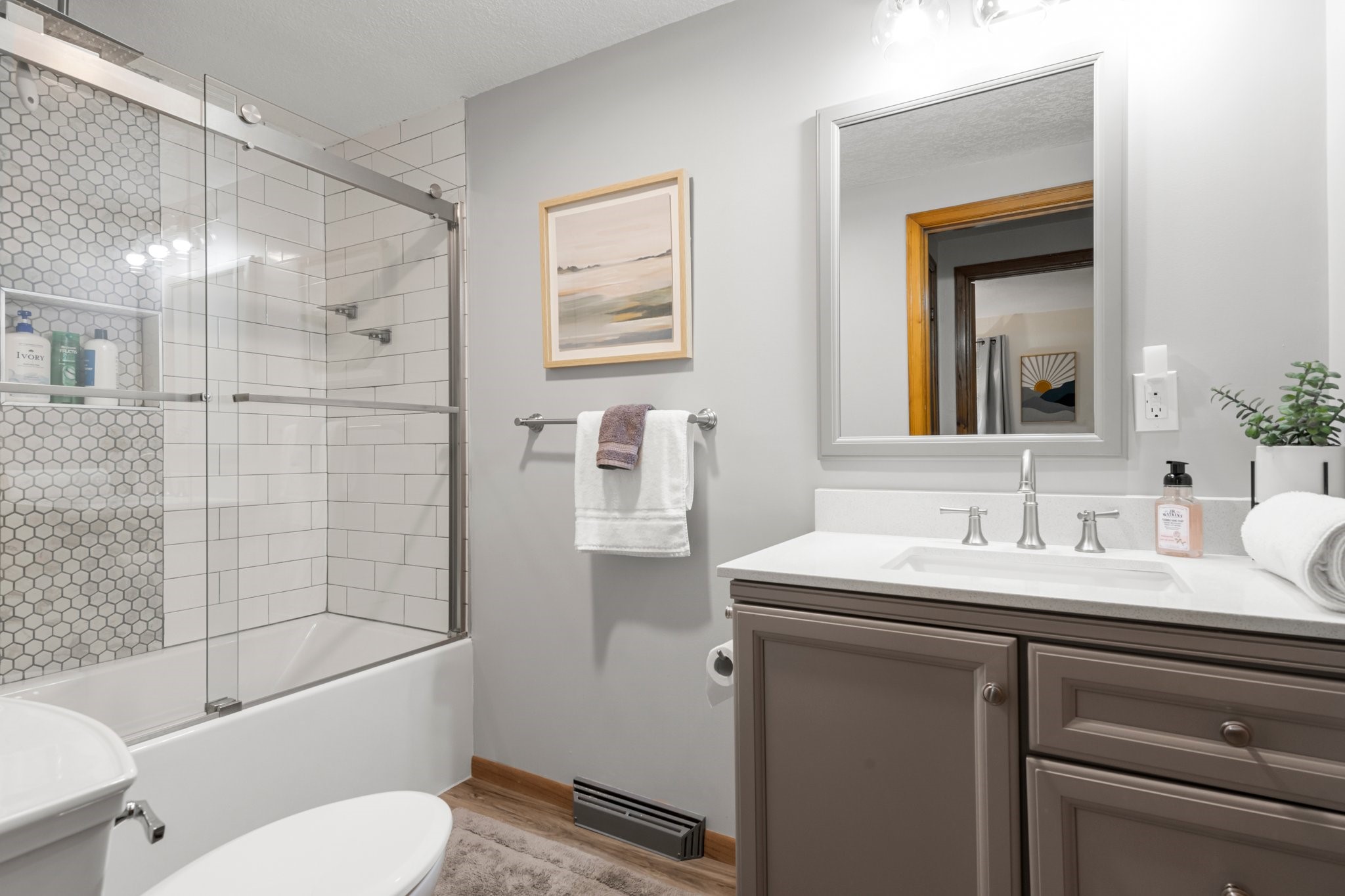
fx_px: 672
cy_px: 448
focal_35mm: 18
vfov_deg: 67.3
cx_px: 672
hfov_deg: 90.0
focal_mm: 15
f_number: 11
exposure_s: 1/4
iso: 320
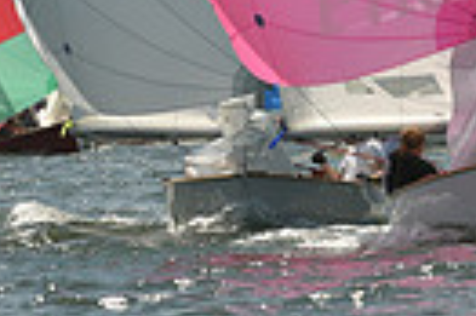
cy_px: -194
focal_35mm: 1150
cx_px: 124
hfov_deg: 1.8
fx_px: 15187
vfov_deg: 1.2
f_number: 6.3
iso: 250
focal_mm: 260
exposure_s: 1/2000
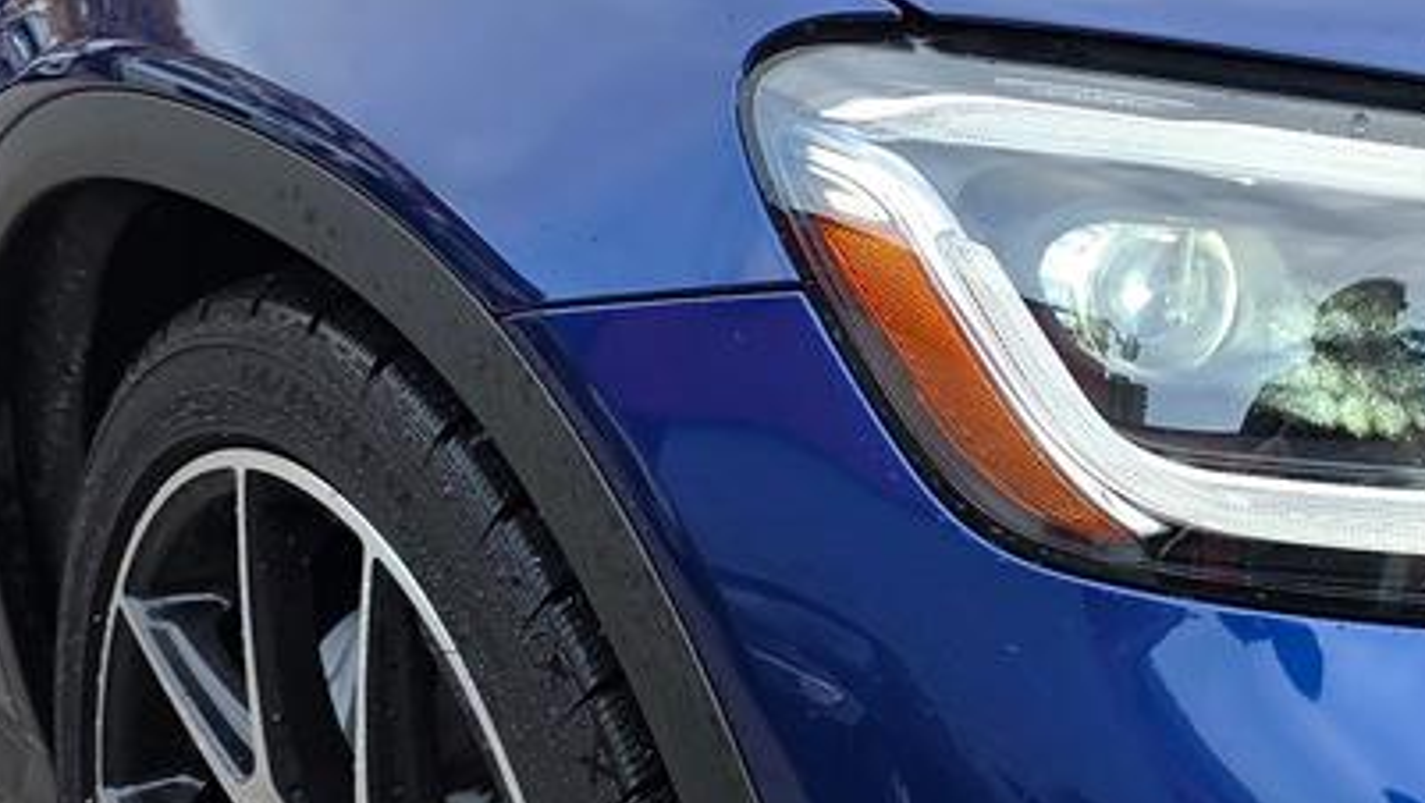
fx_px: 3024
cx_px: 1222
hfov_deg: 25.8
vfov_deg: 15.1
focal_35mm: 80
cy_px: 327
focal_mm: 6.3
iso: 20
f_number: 1.7
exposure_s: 1/300
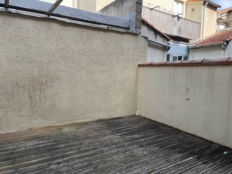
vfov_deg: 53.1
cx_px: 116
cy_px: 87
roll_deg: -1.6
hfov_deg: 67.3
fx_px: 174
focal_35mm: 26
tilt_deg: -5.5
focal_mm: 5.1
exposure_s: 1/705
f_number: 1.6
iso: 50
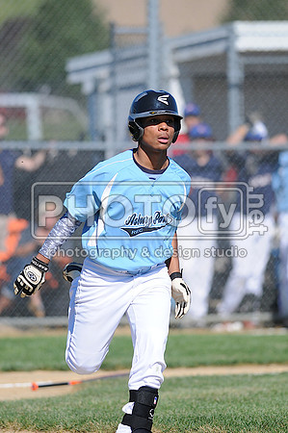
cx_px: 144
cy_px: 216
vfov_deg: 4.6
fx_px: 5412
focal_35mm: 450
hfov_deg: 3.0
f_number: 4
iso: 200
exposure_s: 1/2000
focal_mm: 300
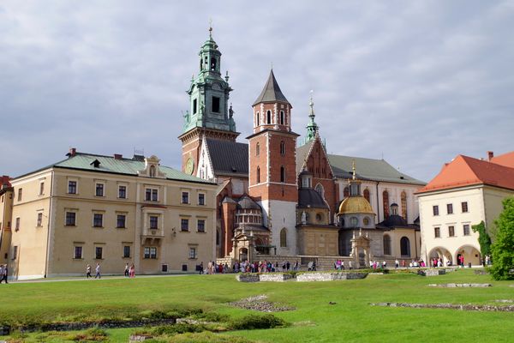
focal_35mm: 36
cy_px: 172
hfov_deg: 53.1
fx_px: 514
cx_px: 257
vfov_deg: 36.9
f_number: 8
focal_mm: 24
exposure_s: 1/400
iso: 200
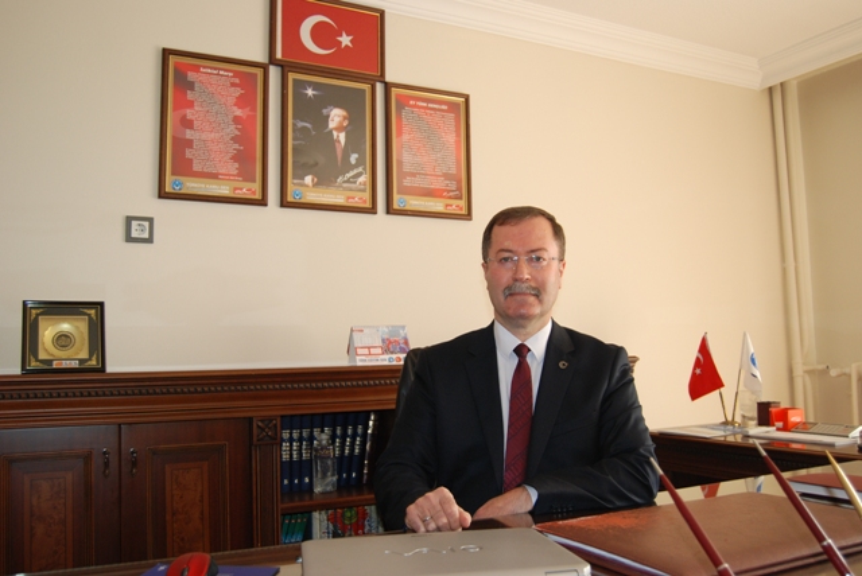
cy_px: 288
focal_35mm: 33
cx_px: 431
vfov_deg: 40.0
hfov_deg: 57.2
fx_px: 791
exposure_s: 1/60
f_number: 4
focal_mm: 22
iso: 400
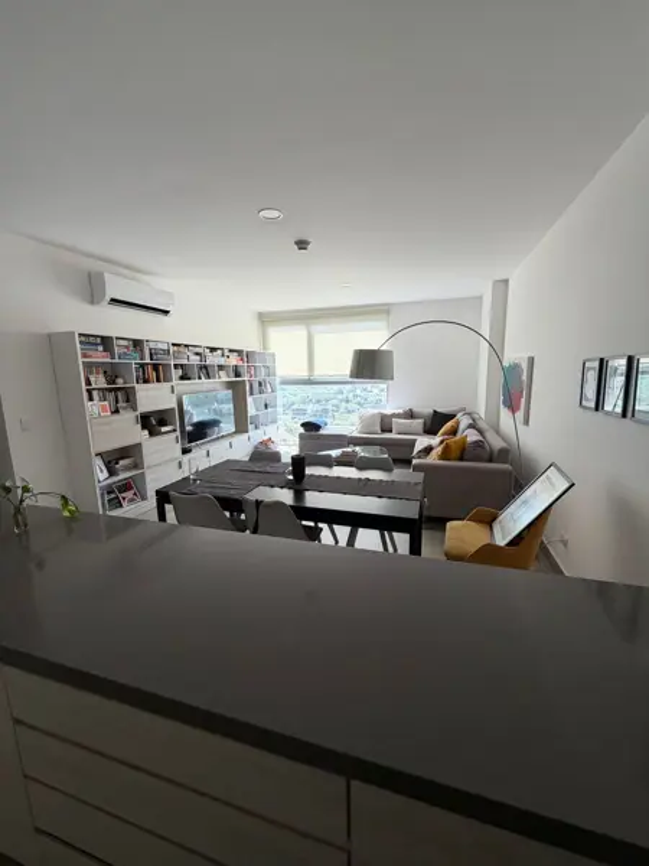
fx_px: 350
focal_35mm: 14
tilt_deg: -10.0
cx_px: 324
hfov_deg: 85.7
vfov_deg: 102.1
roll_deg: +1.4
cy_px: 433
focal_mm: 2.22
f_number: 2.2
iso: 64
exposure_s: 1/121
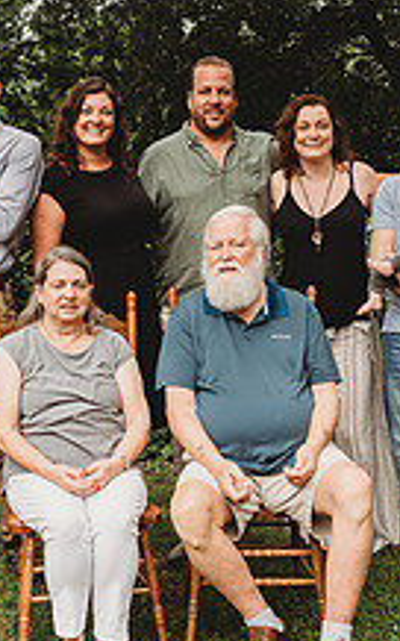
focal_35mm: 70
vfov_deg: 29.4
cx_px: 114
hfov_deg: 18.5
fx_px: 1223
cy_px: 283
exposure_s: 1/160
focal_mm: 24
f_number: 3.5
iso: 400
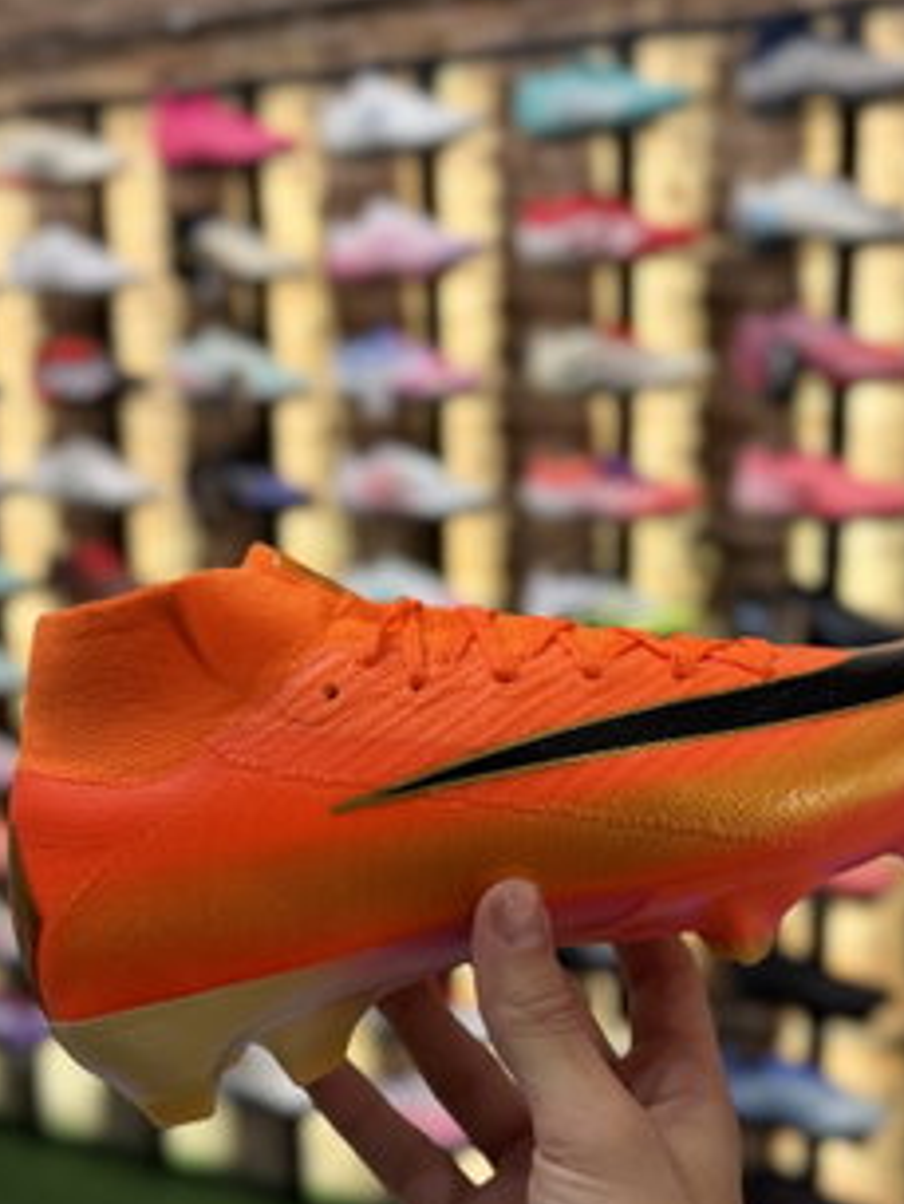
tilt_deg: -13.1
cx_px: 513
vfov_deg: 44.5
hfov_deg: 34.3
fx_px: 1461
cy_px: 736
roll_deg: +0.6
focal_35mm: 42
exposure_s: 1/100
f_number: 1.78
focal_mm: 6.76
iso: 160
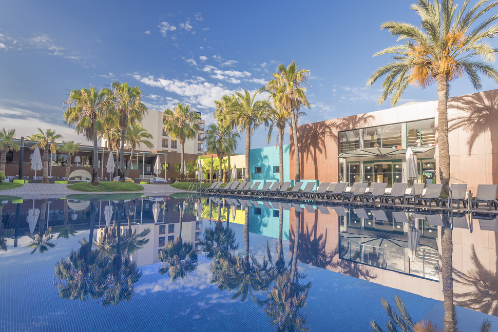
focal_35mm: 19
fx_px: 263
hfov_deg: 86.9
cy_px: 168
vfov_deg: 64.6
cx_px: 246
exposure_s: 1/160
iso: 800
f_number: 8
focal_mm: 18
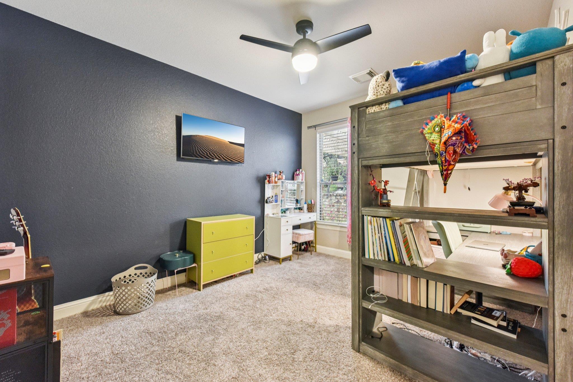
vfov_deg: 81.2
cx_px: 286
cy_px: 191
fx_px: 223
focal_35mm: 14
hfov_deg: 104.3
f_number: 8
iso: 1800
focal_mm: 14
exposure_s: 1/15
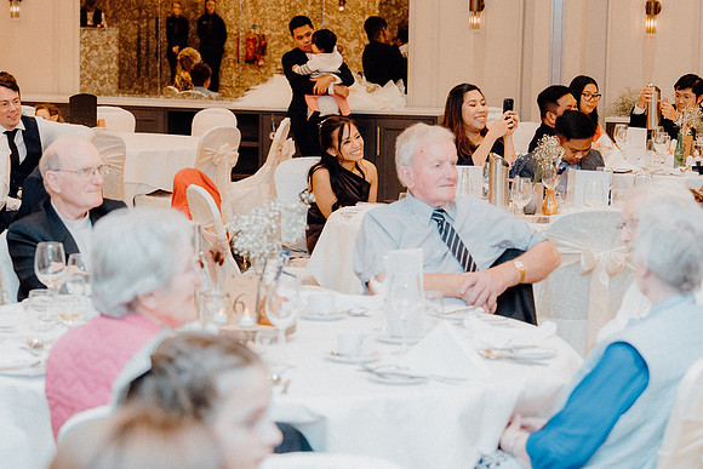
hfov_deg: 19.5
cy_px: 234
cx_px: 352
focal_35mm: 105
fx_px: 2051
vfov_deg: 13.0
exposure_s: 1/160
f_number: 3.5
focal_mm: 70
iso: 3200
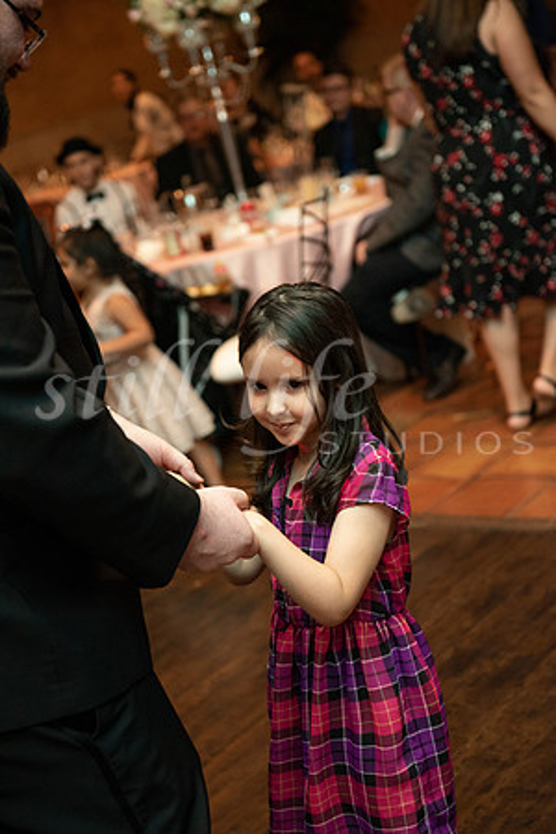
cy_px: 417
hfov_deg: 22.6
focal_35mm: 60
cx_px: 278
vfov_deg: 33.4
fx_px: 1390
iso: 3200
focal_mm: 60
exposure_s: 1/125
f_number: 3.2
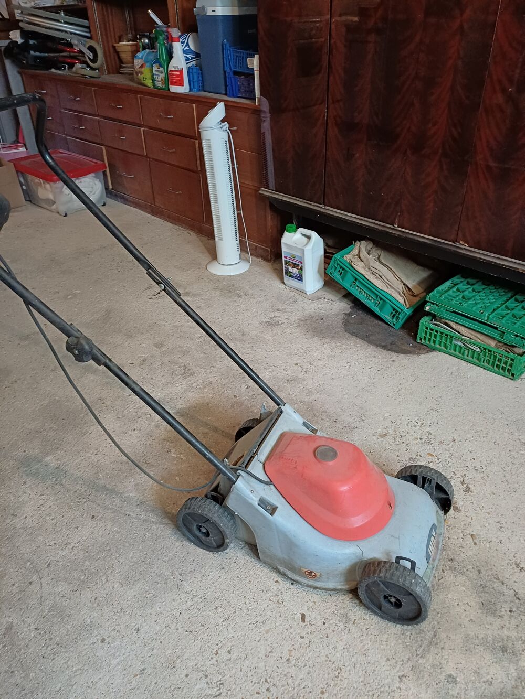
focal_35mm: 25
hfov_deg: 54.9
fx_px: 505
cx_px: 262
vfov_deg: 69.4
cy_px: 350
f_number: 1.8
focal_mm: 4.65
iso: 640
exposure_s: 1/20
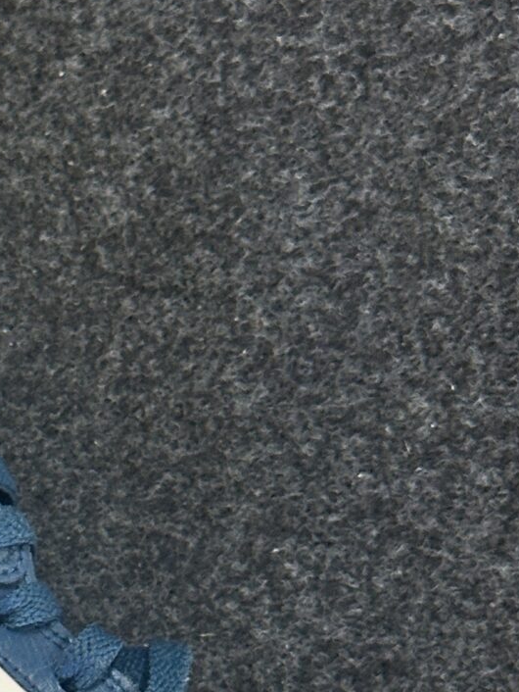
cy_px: 770
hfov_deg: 8.3
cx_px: -360
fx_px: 3476
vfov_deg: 11.2
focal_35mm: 174
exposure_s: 1/50
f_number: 1.78
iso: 100
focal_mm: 6.86
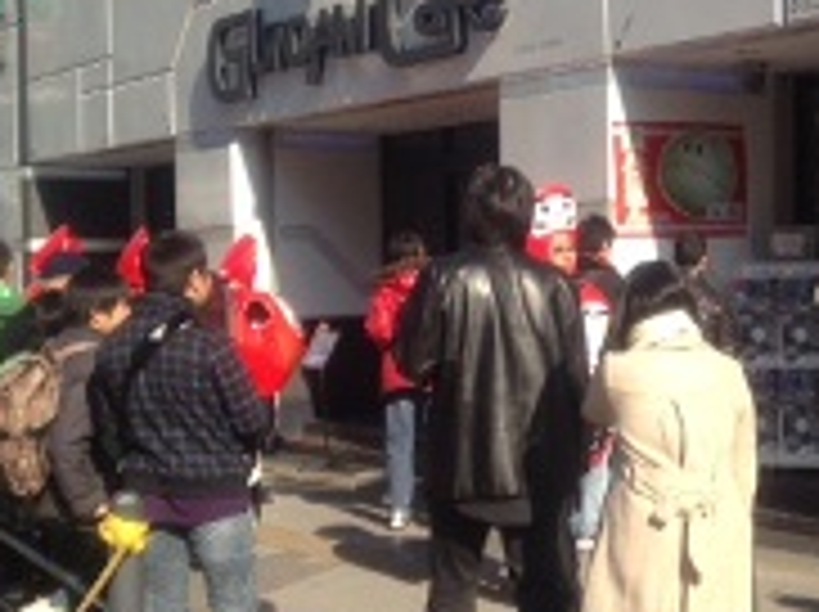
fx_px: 1819
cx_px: 724
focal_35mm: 77
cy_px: 346
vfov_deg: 19.1
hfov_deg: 24.7
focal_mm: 4.28
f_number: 2.4
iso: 64
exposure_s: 1/1126
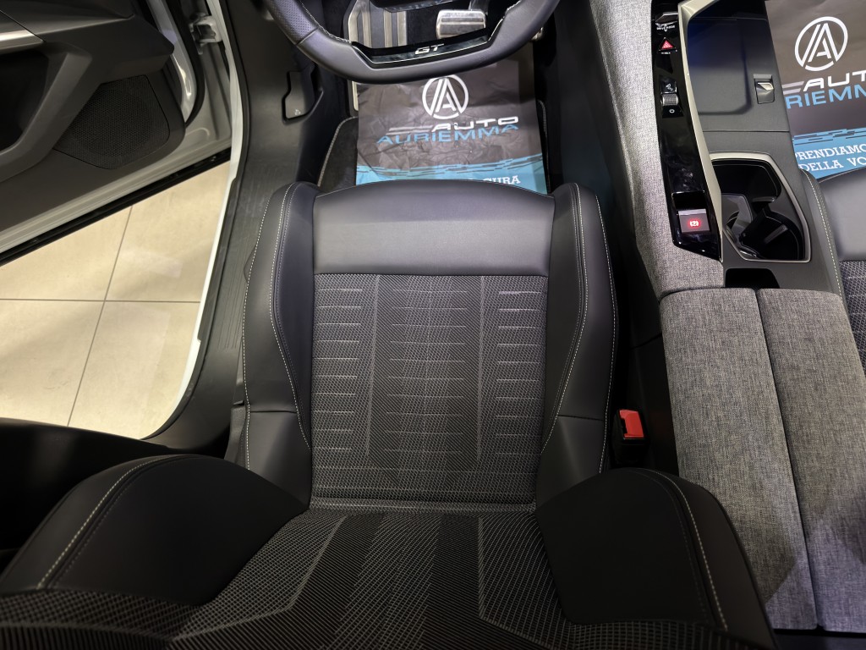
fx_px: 600
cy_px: 325
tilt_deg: -65.5
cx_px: 433
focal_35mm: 24
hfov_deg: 71.6
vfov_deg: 56.8
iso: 640
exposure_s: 1/25
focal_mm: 6.76
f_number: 1.78
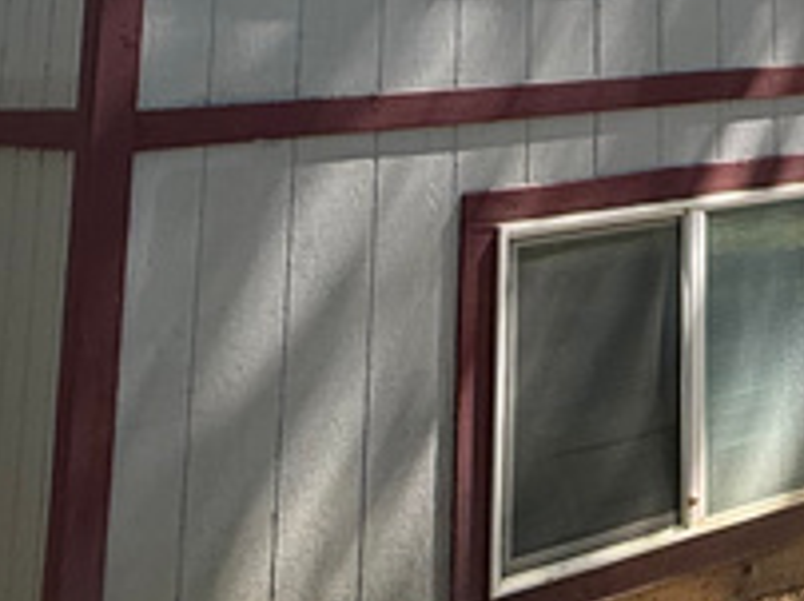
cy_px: -334
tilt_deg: +11.3
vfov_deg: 18.1
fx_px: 1647
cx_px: 1095
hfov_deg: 23.6
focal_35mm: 71
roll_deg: +1.9
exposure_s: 1/411
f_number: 2.2
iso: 50
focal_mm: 2.22
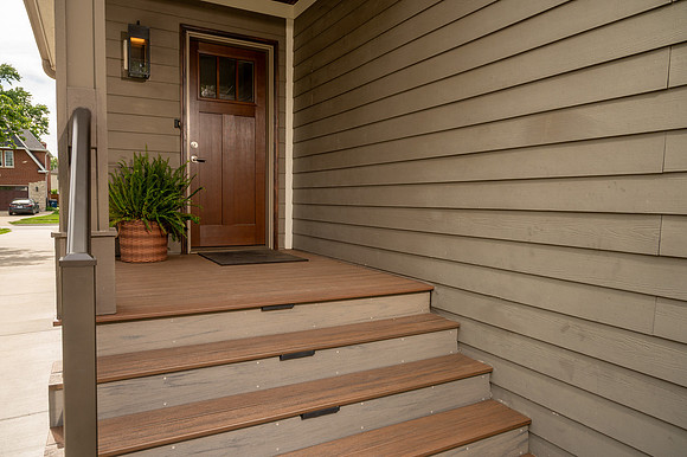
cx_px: 344
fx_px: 486
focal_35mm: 26
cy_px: 228
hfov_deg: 70.5
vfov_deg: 50.4
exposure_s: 1/320
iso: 200
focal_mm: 25.5
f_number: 6.3
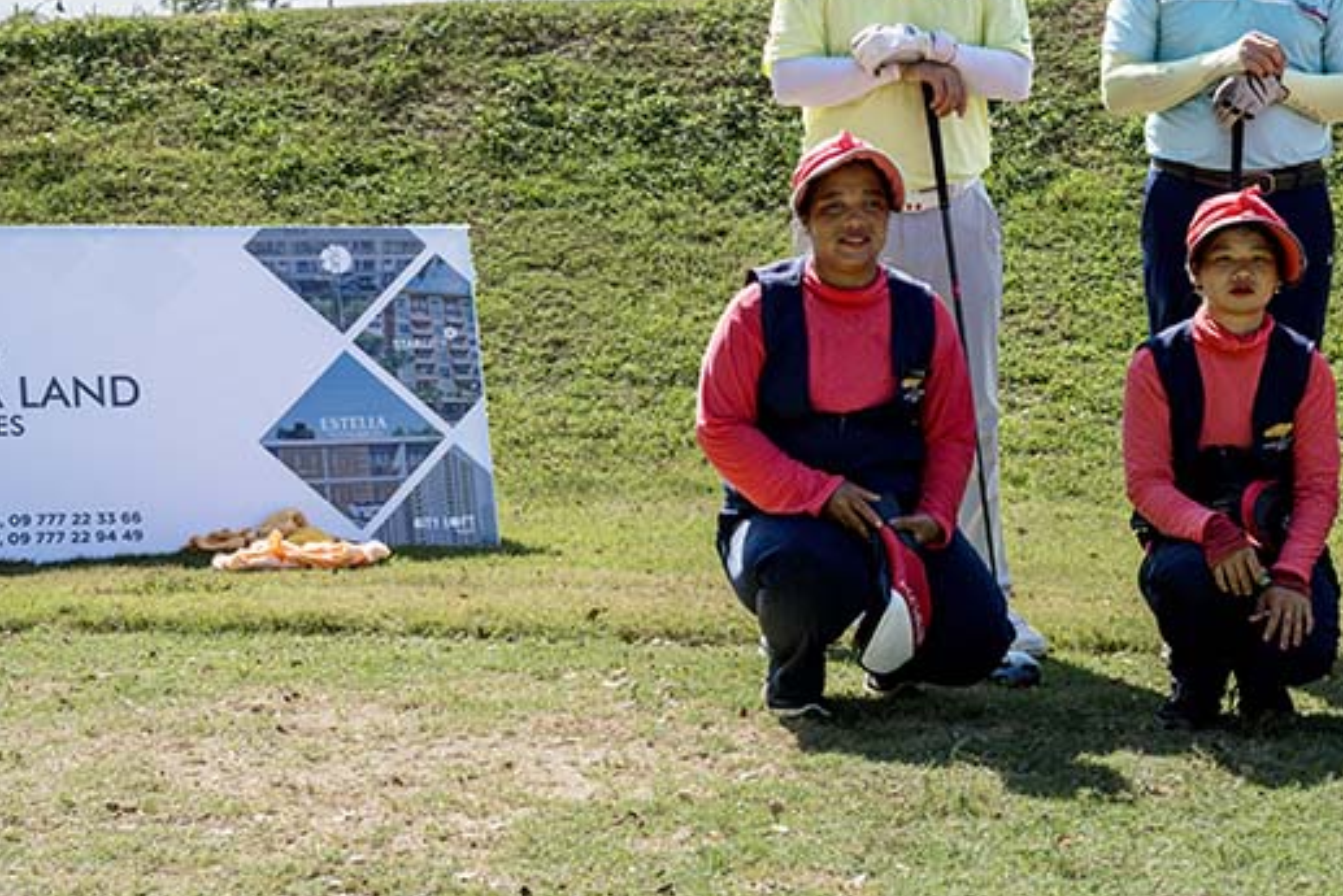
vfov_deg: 17.2
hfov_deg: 25.8
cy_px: 86
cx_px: 904
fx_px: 2910
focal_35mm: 78
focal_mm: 42
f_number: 8
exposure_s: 1/640
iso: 360
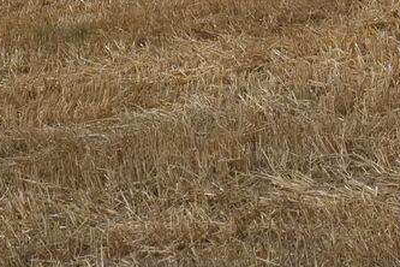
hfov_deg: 24.4
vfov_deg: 15.0
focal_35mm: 81
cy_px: -191
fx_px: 900
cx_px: 357
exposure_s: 1/8000
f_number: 14
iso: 6400
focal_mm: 20
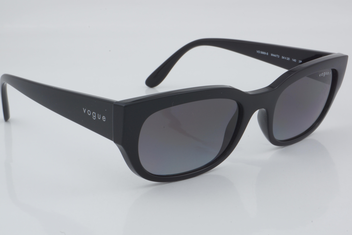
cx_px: 175
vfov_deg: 17.9
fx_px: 743
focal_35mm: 76
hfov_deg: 26.7
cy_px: 118
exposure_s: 1/3
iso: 100
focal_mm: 50
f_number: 32
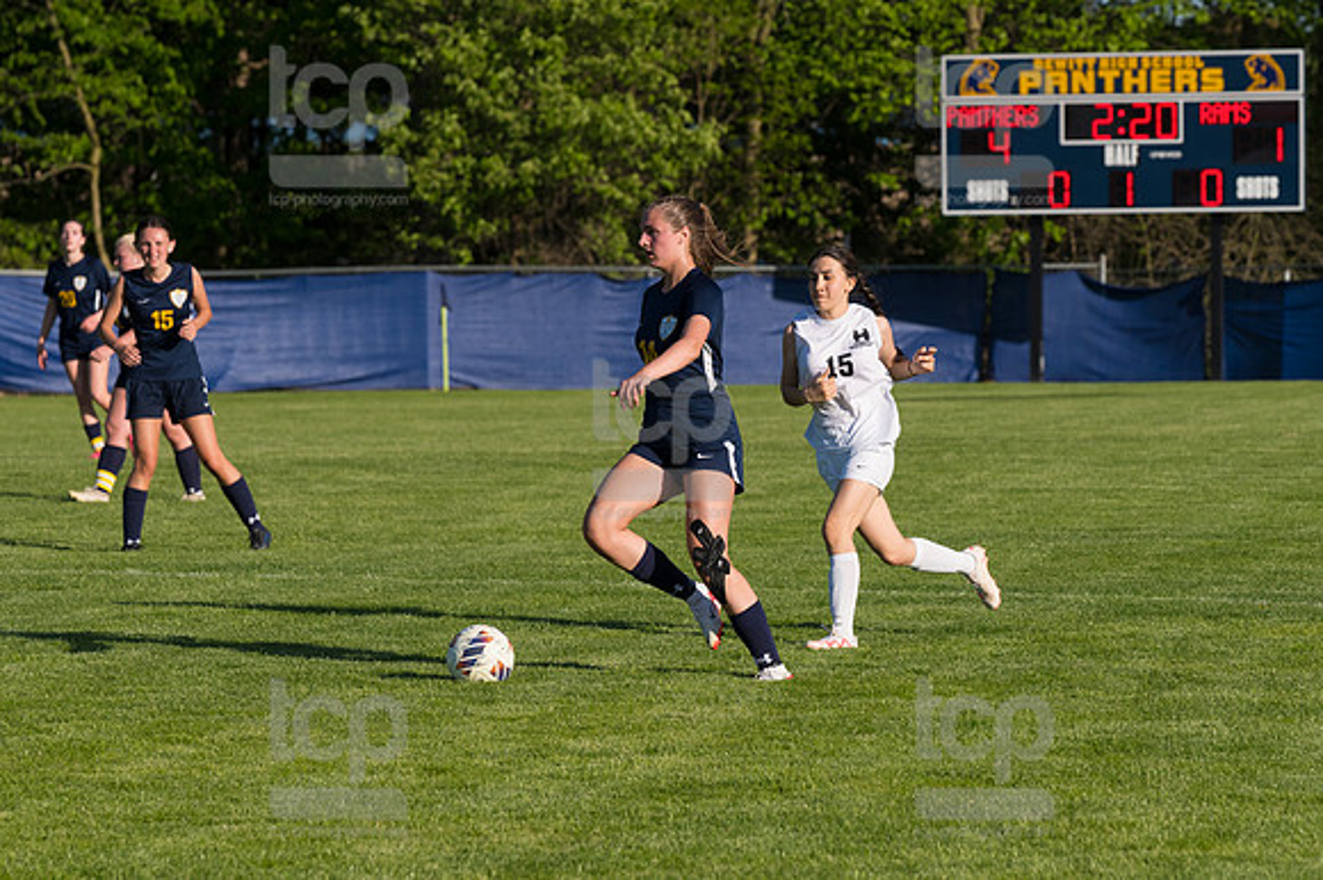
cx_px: 662
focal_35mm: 217
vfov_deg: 6.3
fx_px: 7970
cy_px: 440
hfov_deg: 9.5
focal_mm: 145
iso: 250
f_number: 5.6
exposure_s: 1/1600
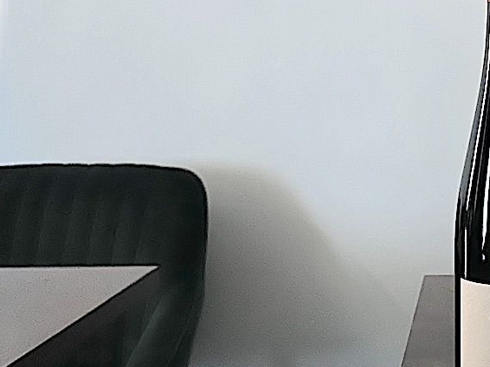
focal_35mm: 56
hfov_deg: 31.8
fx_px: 792
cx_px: 487
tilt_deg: -2.4
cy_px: 98
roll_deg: +0.7
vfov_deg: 25.8
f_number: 1.78
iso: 1600
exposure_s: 1/23
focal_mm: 6.86
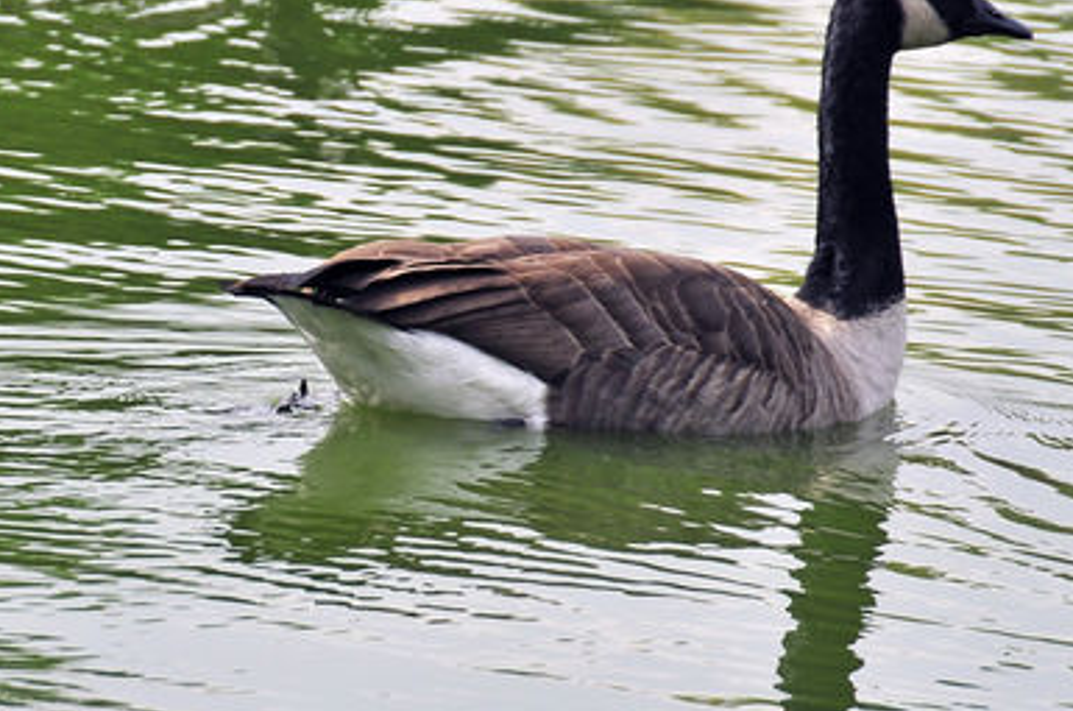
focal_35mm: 526
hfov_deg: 3.9
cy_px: 316
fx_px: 15645
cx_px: 61
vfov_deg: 2.6
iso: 200
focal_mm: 150
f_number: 7.1
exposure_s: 1/400
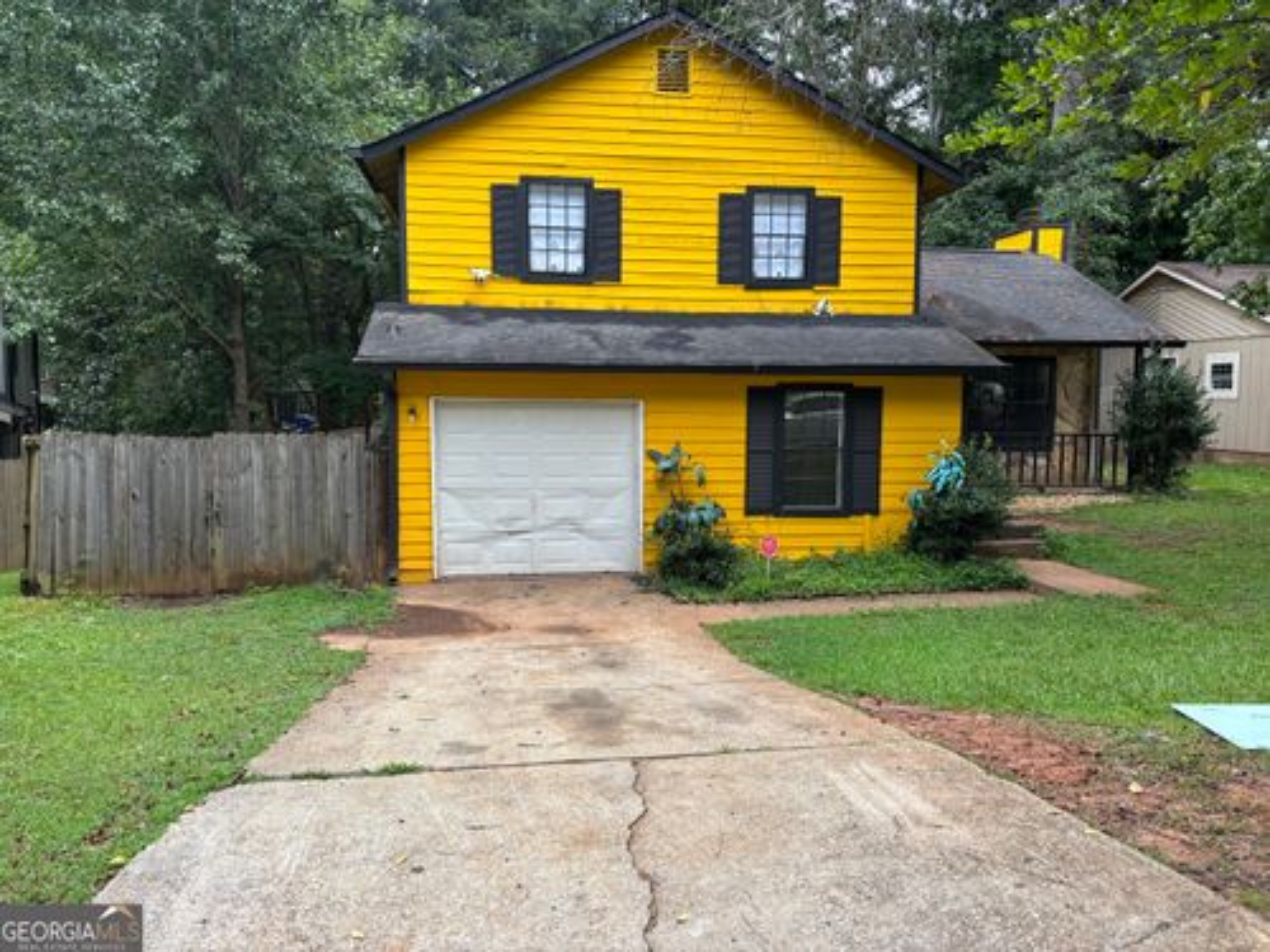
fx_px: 954
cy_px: 476
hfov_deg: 67.3
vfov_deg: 53.1
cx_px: 635
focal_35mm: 26
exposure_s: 1/608
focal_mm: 5.96
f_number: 1.6
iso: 50
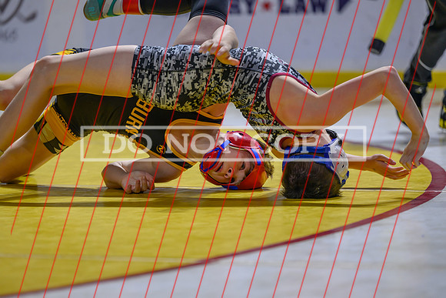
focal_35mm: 190
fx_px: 2352
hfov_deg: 10.8
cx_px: 214
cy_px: 171
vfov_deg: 7.2
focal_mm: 165
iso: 1250
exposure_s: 1/800
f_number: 2.8
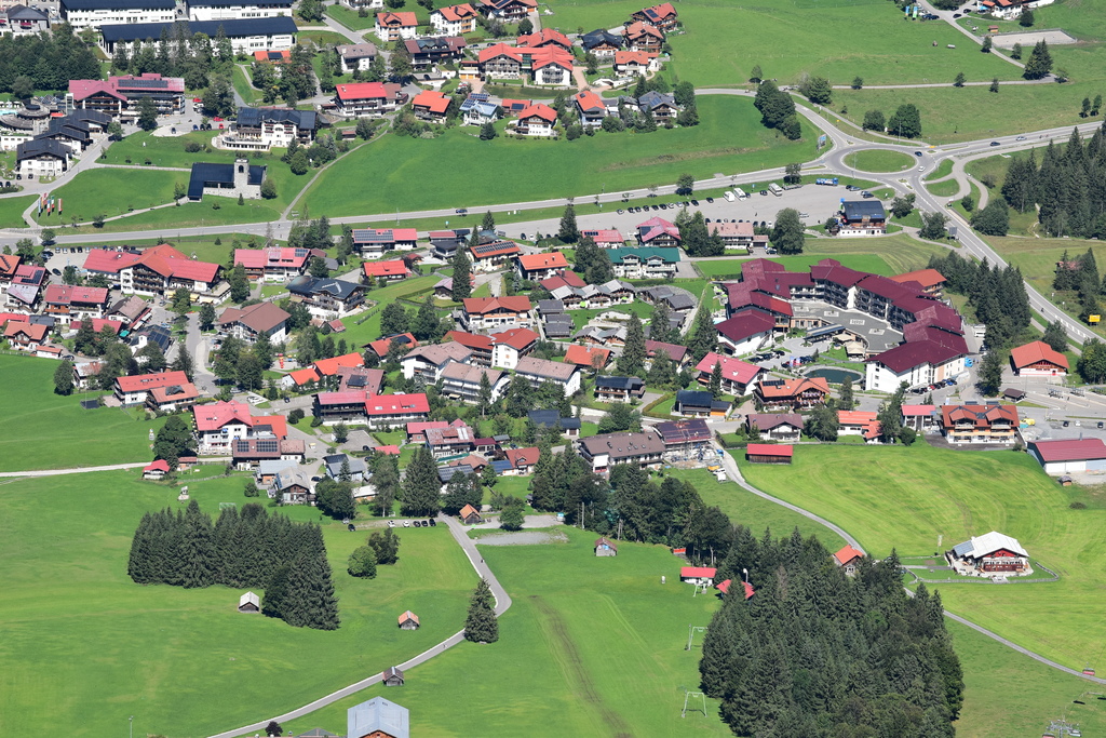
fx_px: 5530
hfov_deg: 11.4
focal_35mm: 180
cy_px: 369
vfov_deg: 7.6
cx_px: 553
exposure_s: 1/500
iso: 320
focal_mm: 120
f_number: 11
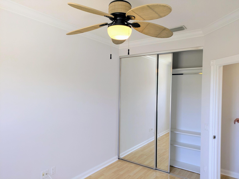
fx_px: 173
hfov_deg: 69.4
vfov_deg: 54.9
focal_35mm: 25
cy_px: 90
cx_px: 120
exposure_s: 1/120
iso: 75
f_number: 1.89
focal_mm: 5.43
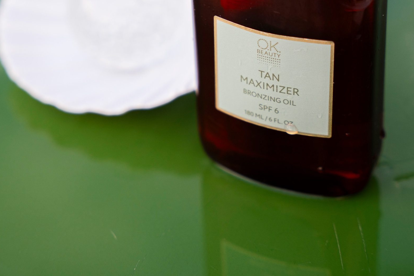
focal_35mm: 112
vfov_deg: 12.2
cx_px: 163
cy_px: 57
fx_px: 1288
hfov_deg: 18.2
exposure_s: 1/250
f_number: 3.2
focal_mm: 67.1
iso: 160
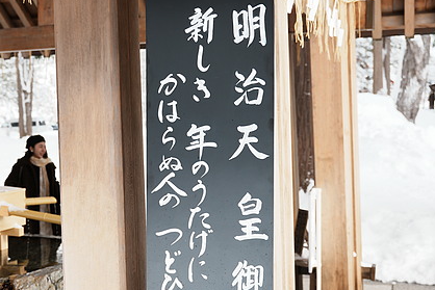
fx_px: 681
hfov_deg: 34.5
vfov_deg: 24.0
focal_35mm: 56
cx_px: 98
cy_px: 174
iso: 125
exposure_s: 1/250
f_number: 2.8
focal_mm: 30.2
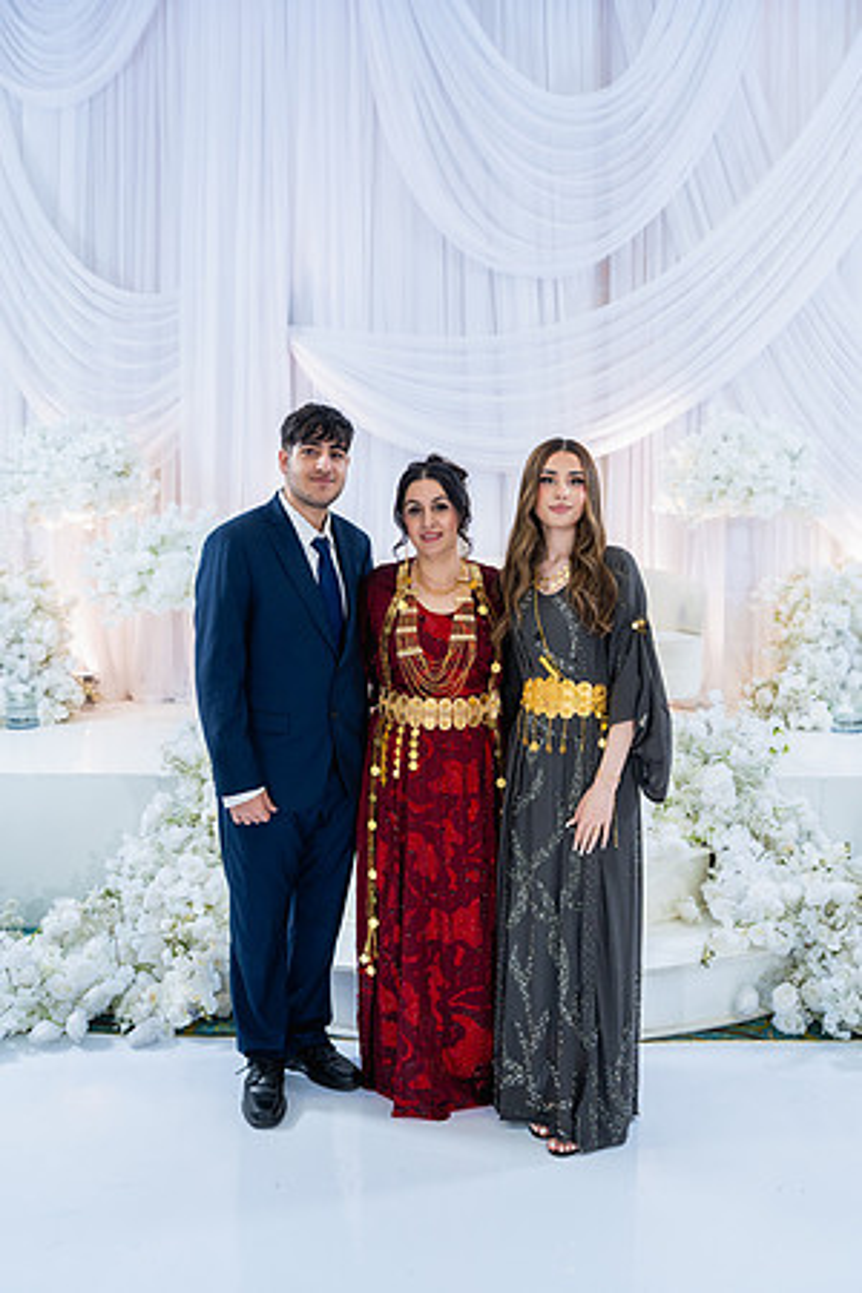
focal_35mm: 28
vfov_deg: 65.5
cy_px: 646
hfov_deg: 46.4
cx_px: 431
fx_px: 1006
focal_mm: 28
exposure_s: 1/160
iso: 640
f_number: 2.8
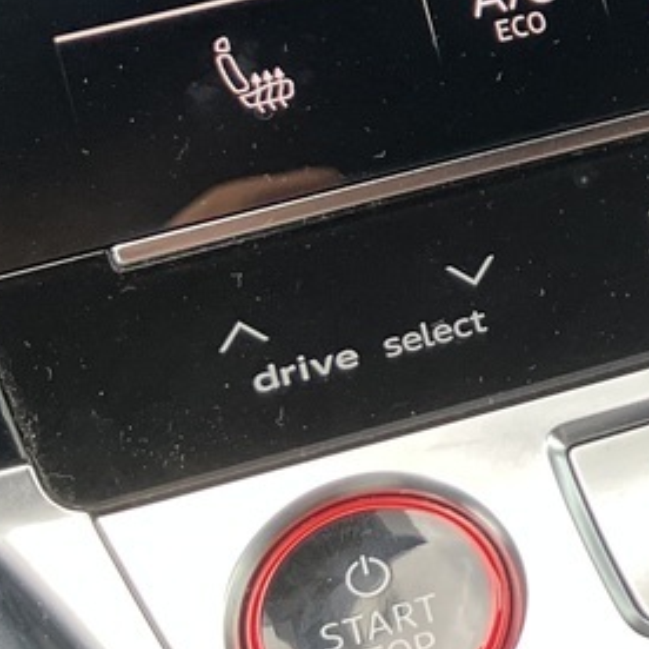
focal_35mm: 129
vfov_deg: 13.4
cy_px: 47
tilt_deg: -42.8
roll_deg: -2.8
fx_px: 2736
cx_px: 1282
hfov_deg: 12.1
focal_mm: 3.99
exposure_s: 1/102
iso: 64
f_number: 1.8
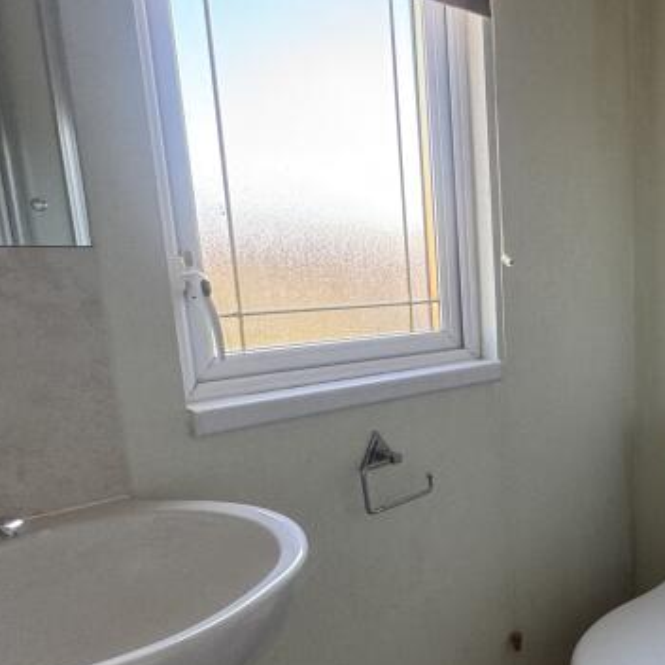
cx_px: 652
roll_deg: -0.2
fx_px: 782
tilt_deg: -12.9
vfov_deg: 45.6
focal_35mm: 36
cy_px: 418
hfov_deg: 40.8
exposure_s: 1/100
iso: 100
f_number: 2.2
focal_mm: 2.22
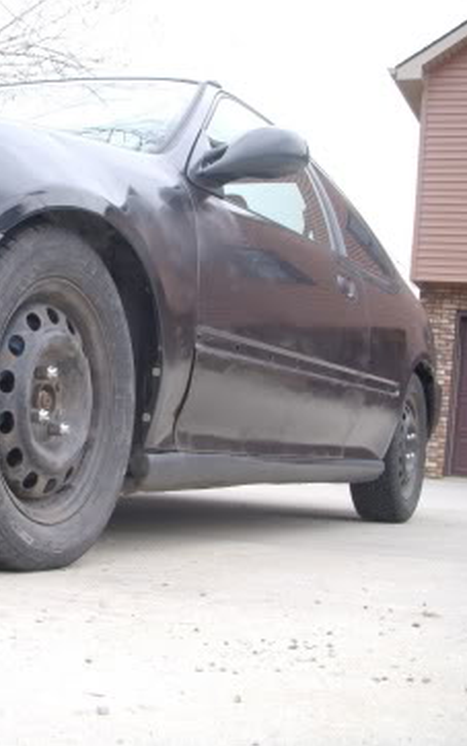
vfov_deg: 37.5
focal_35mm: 54
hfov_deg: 23.4
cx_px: 56
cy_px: 373
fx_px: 1099
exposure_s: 1/125
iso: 100
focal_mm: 6.3
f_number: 3.3
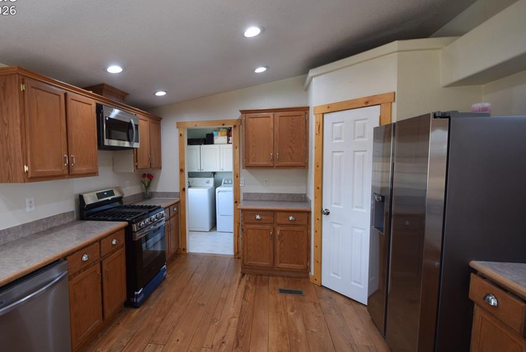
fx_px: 263
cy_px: 172
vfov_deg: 67.5
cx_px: 213
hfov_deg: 88.9
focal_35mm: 18
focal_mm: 10
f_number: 4
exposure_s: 1/60
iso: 400
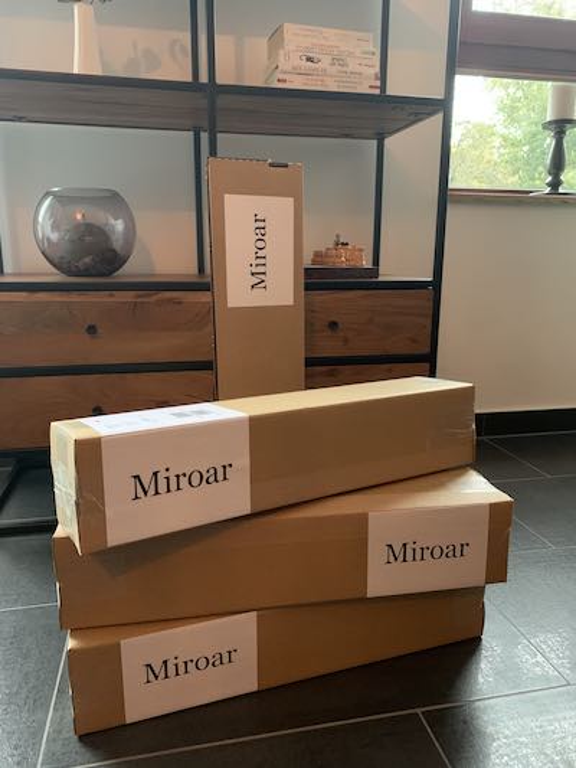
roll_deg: -1.4
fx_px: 577
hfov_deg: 53.1
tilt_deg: -12.1
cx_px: 288
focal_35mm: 26
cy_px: 384
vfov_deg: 67.3
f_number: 1.8
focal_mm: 4.25
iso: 500
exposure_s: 1/30
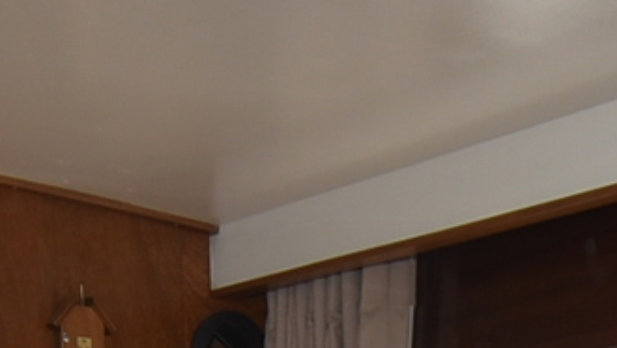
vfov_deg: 7.5
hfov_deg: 17.8
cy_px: 1352
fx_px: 1948
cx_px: 518
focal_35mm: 119
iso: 100
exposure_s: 1/125
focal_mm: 10
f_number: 5.6
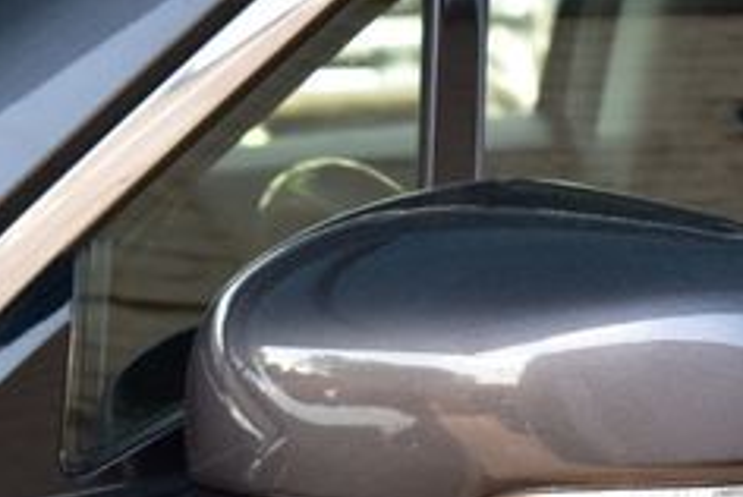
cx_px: 652
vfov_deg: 6.2
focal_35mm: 223
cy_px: 462
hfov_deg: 9.2
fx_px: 4615
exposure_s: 1/80
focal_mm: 55
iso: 400
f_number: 8
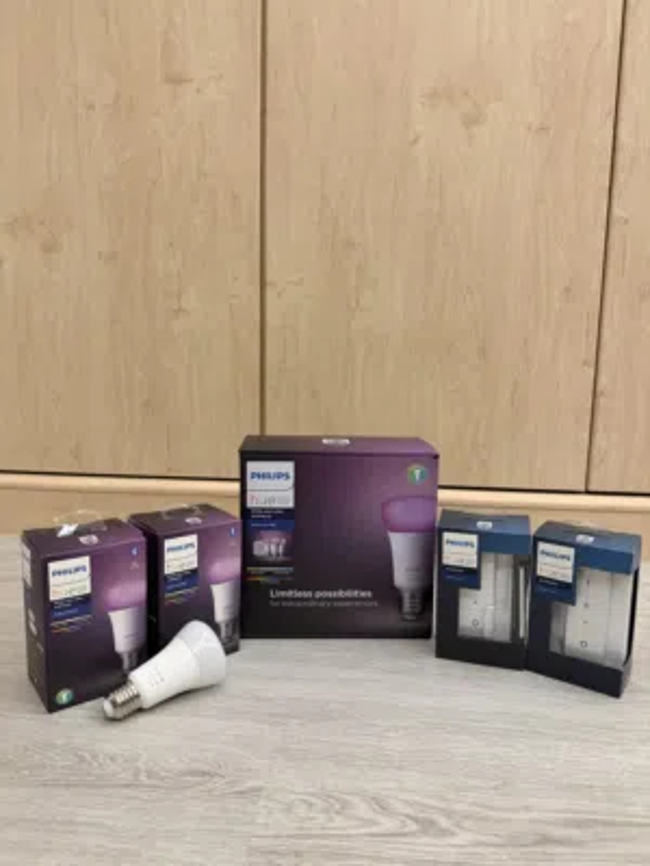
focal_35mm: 24
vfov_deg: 71.6
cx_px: 325
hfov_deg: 56.8
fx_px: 601
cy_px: 433
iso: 400
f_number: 1.78
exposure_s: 1/50
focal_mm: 6.76
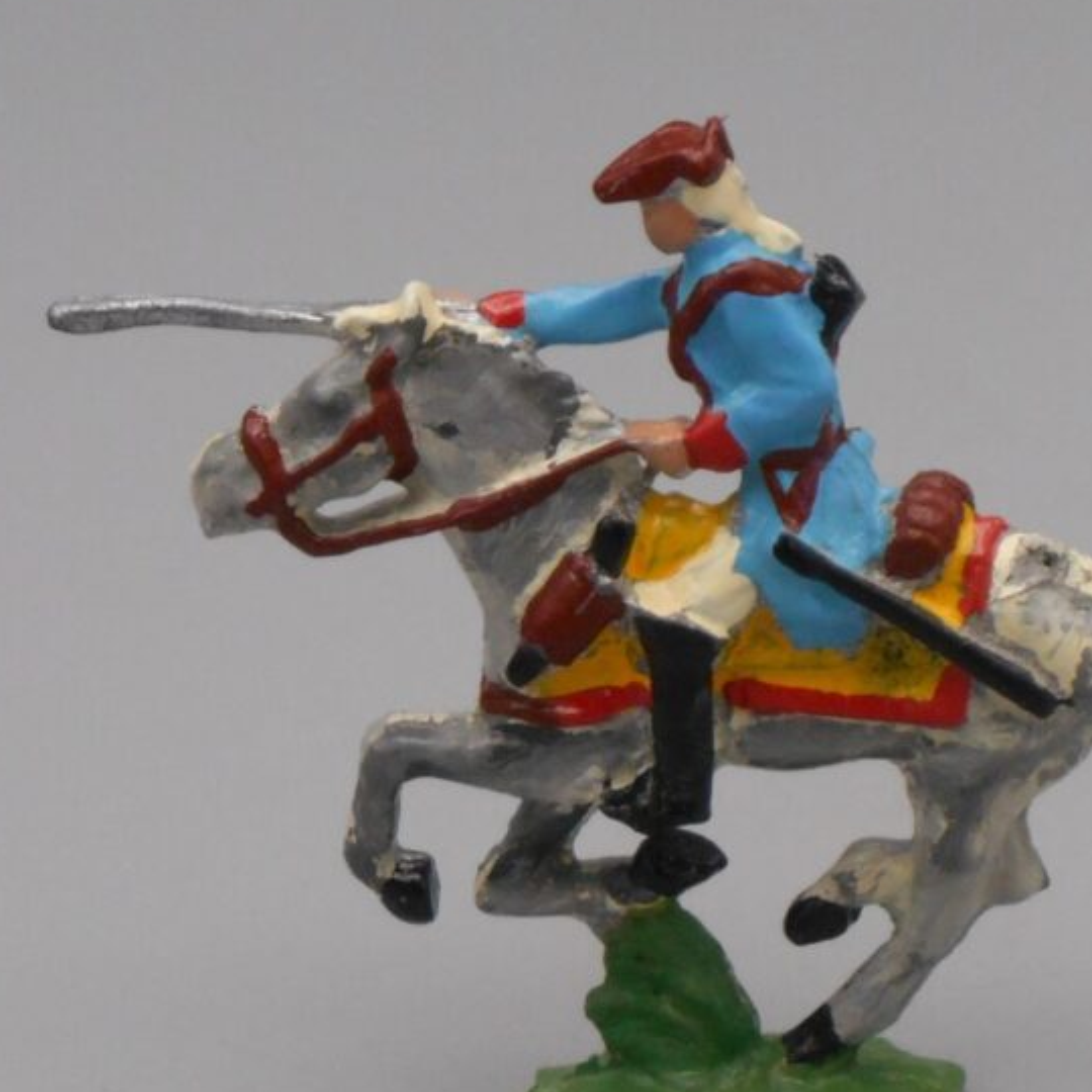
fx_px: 6282
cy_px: 649
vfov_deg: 9.9
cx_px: 718
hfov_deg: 9.9
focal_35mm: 176
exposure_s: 1/250
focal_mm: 18.8
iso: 280
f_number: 5.1
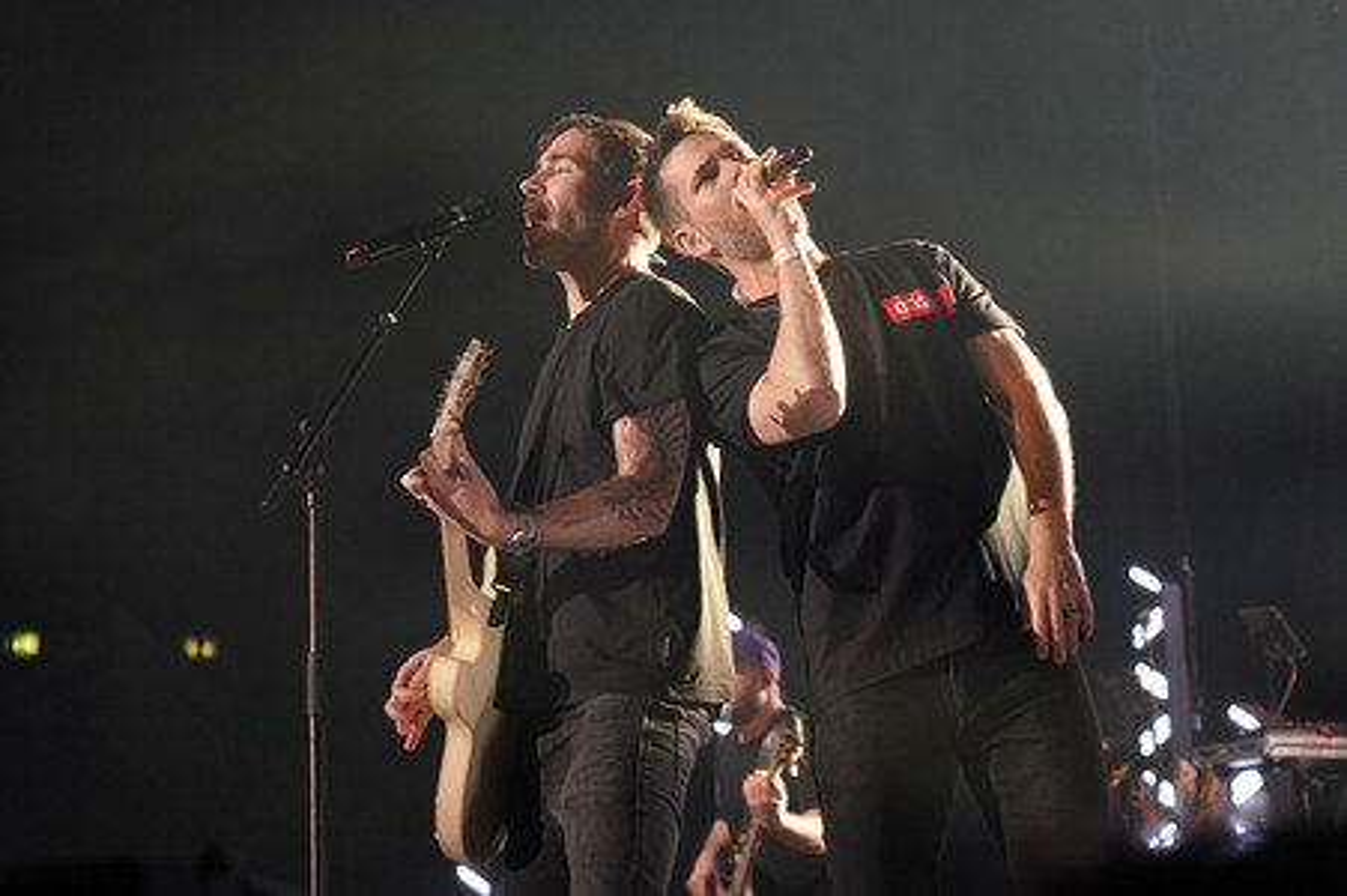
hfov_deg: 25.7
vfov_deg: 17.2
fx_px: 2954
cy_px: 448
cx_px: 674
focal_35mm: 79
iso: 2000
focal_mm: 79
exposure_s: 1/250
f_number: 4.5
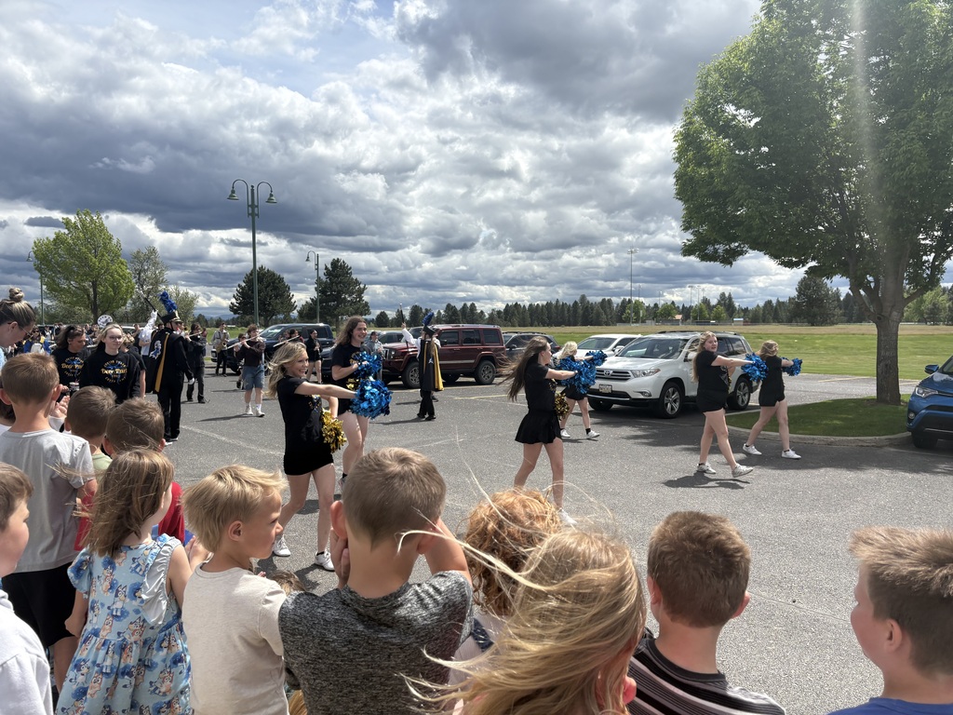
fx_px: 716
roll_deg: +0.8
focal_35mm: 26
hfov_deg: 67.3
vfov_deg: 53.1
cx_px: 476
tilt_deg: -2.3
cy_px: 358
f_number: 1.6
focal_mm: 5.96
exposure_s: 1/5348
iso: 50
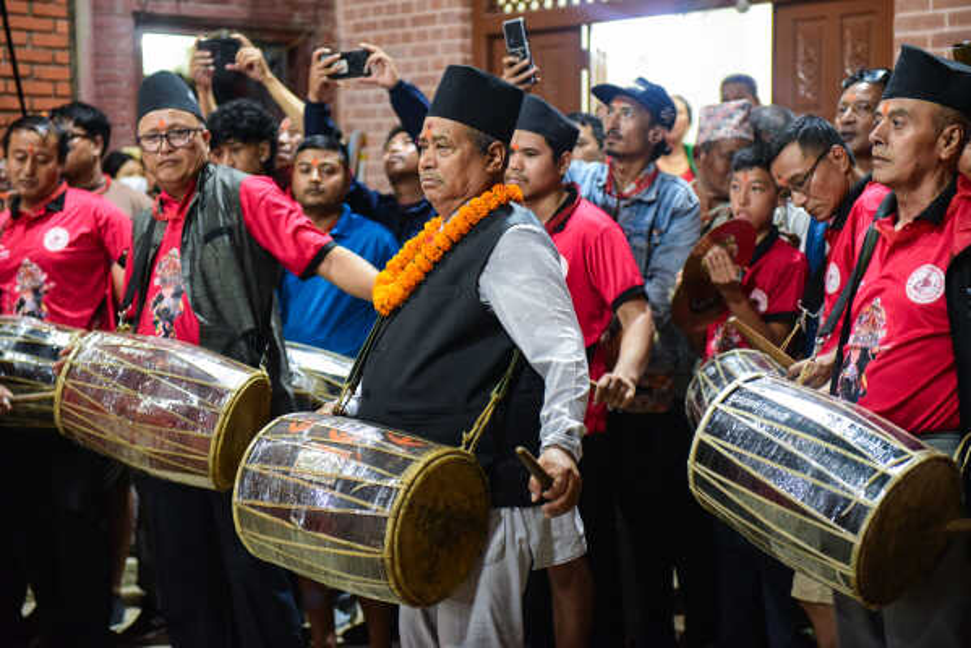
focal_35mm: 70
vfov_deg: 19.5
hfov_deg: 28.8
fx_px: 1889
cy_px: 324
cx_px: 486
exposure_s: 1/200
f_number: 2.8
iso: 6400
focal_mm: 70
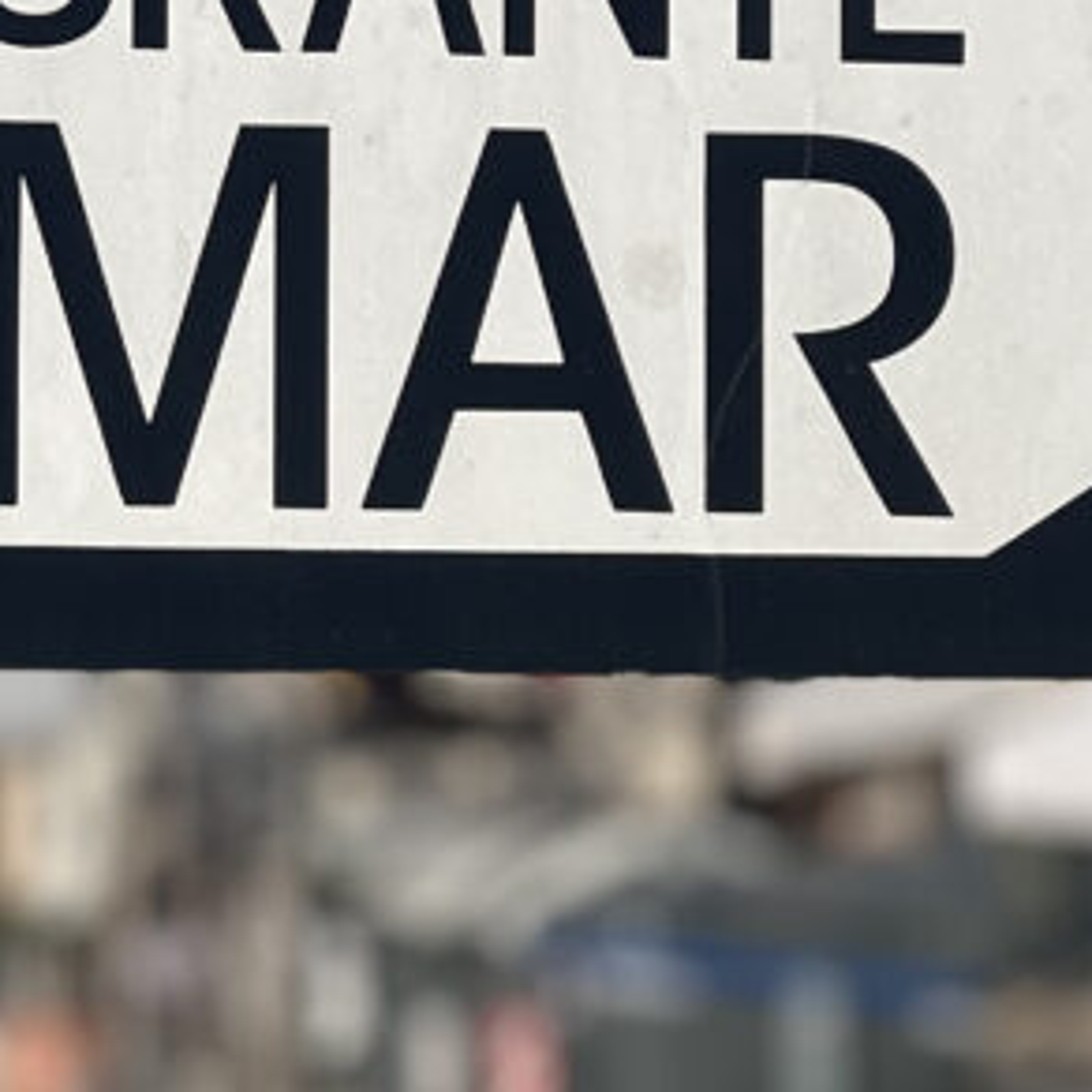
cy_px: 703
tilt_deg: +1.1
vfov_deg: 7.3
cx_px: 295
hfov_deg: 7.3
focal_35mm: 239
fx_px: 8530
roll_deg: -0.4
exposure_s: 1/1376
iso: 32
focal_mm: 9
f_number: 2.8
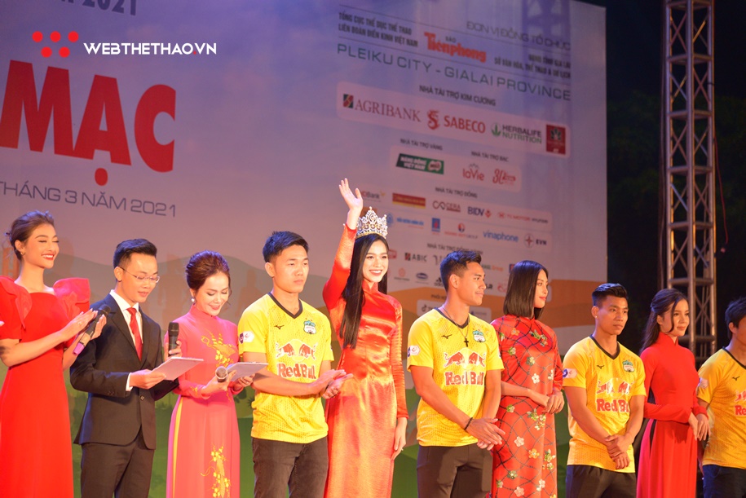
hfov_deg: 17.1
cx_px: 373
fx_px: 2488
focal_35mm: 120
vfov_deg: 11.4
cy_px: 249
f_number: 4
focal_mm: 120
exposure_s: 1/500
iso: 2000
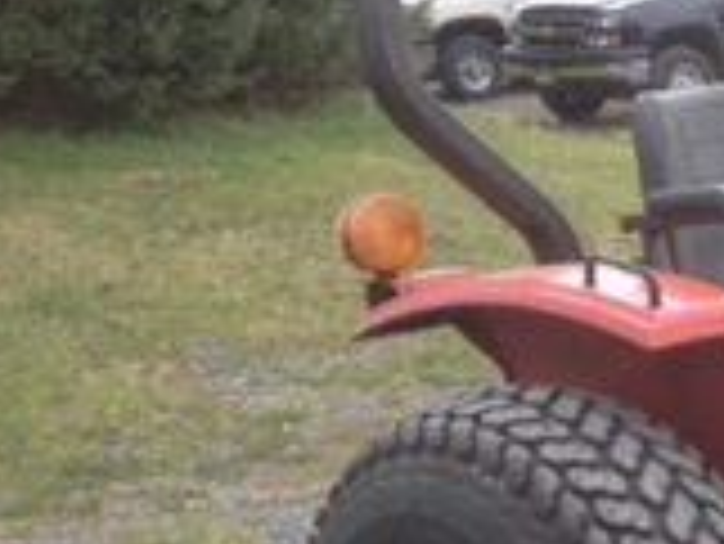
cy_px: 535
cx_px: 1111
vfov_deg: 12.4
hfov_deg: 15.3
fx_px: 2470
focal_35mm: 118
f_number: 2.4
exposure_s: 1/438
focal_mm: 4.28
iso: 64
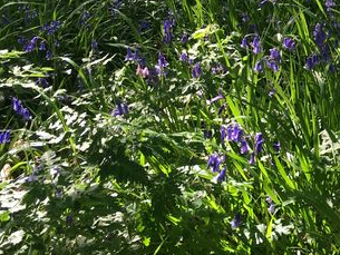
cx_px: 351
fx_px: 747
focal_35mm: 76
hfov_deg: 24.3
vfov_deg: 18.4
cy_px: -51
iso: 25
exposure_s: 1/100
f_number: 2.2
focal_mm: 4.15
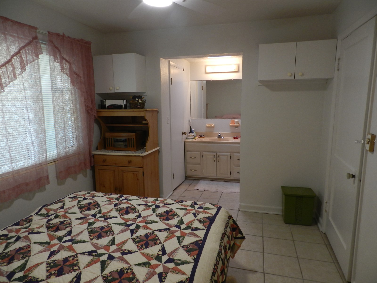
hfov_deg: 73.9
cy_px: 142
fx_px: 250
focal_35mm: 23
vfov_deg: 58.9
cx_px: 188
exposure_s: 1/30
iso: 160
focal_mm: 4
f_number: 3.4
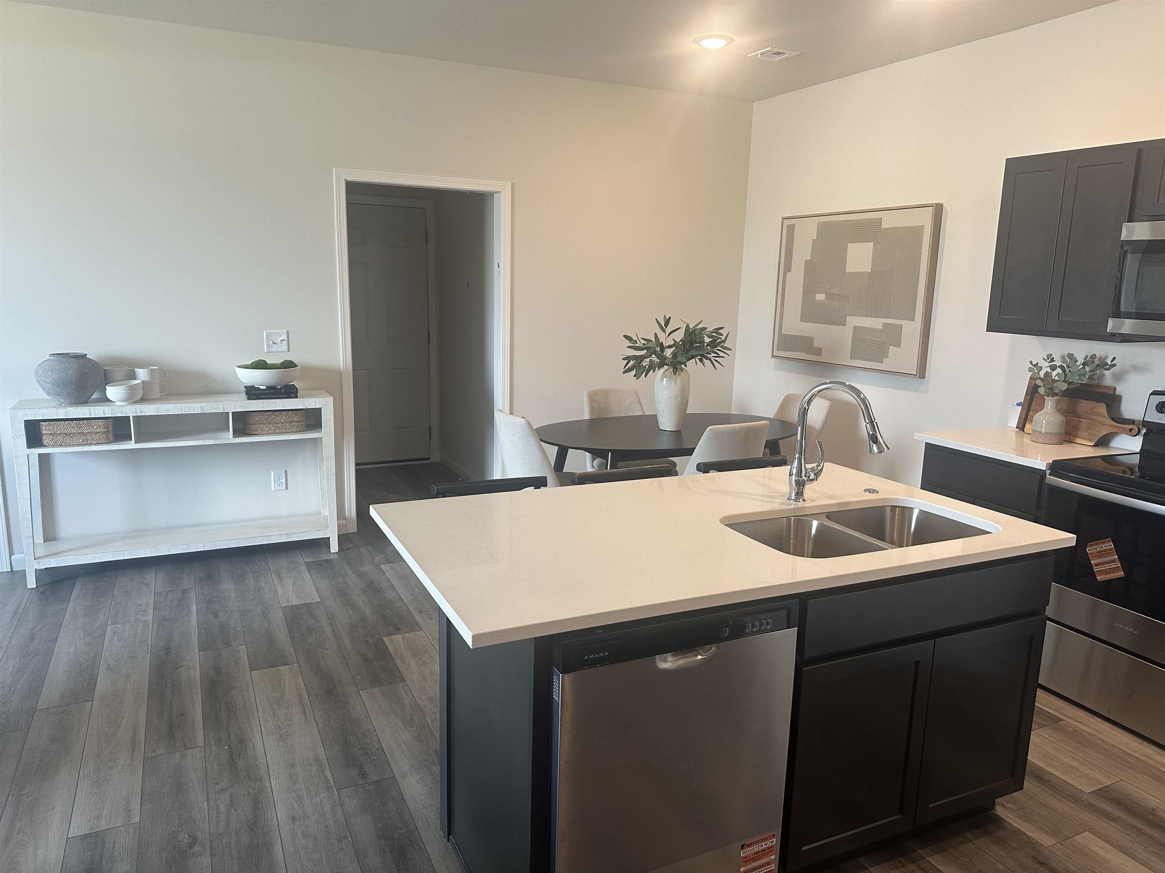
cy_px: 436
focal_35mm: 24
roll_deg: -1.5
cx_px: 582
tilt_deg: -10.9
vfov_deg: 56.8
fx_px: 808
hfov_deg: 71.6
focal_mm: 6.86
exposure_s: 1/120
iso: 160
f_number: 1.78
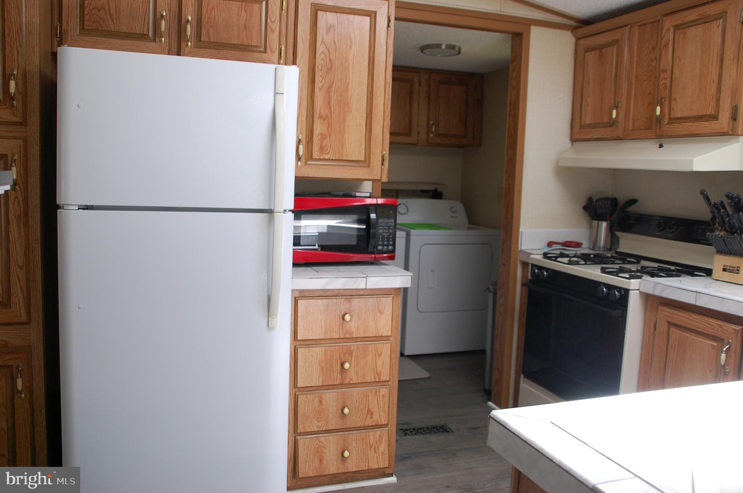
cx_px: 372
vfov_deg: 41.6
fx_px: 649
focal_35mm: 32
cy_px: 246
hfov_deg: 59.6
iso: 400
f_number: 4
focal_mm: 21
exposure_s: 1/60
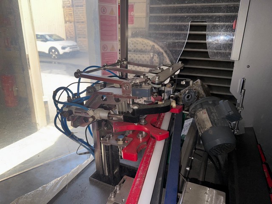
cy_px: 102
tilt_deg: -18.3
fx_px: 189
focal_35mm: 24
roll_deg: -1.2
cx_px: 136
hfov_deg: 71.6
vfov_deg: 56.8
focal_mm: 6.76
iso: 80
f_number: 1.78
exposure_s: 1/376
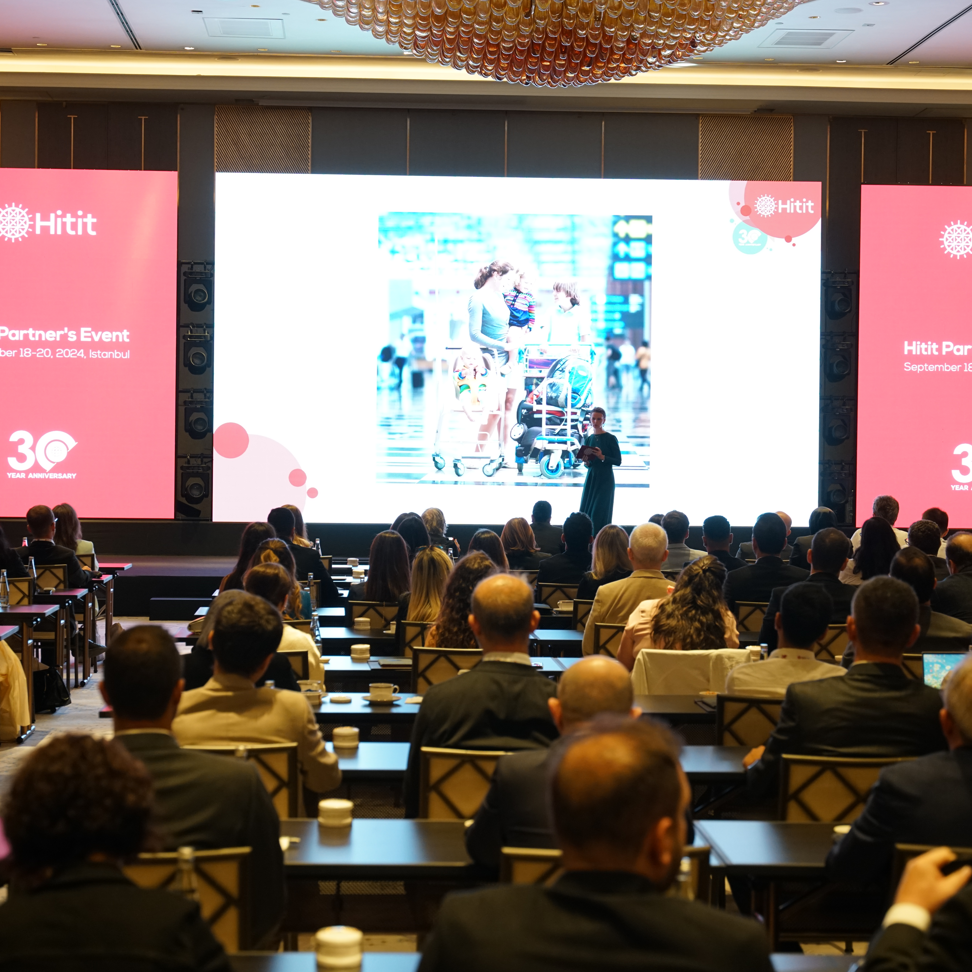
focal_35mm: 70
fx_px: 2222
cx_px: 475
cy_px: 480
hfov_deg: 24.7
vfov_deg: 24.7
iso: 1250
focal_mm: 52.7
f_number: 3.5
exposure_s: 1/60
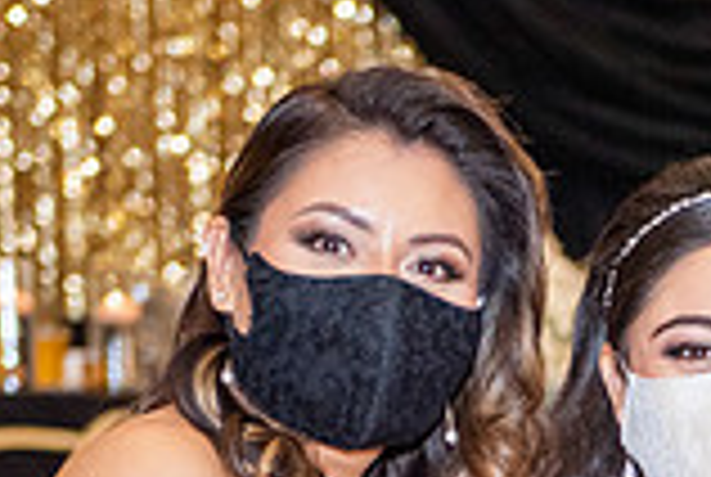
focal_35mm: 242
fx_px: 4788
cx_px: 900
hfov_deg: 8.4
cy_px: 853
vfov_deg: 5.6
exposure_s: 1/250
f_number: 2.8
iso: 1600
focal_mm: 66
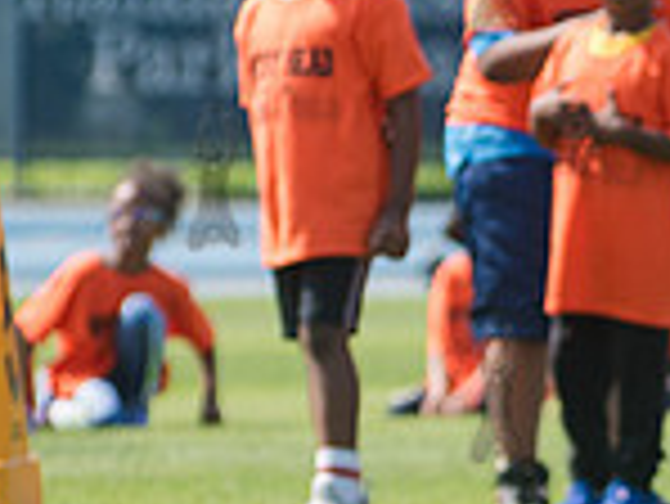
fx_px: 19022
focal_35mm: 982
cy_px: 466
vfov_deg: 1.5
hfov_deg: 2.0
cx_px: 1345
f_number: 5
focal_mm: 200
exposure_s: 1/1250
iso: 400
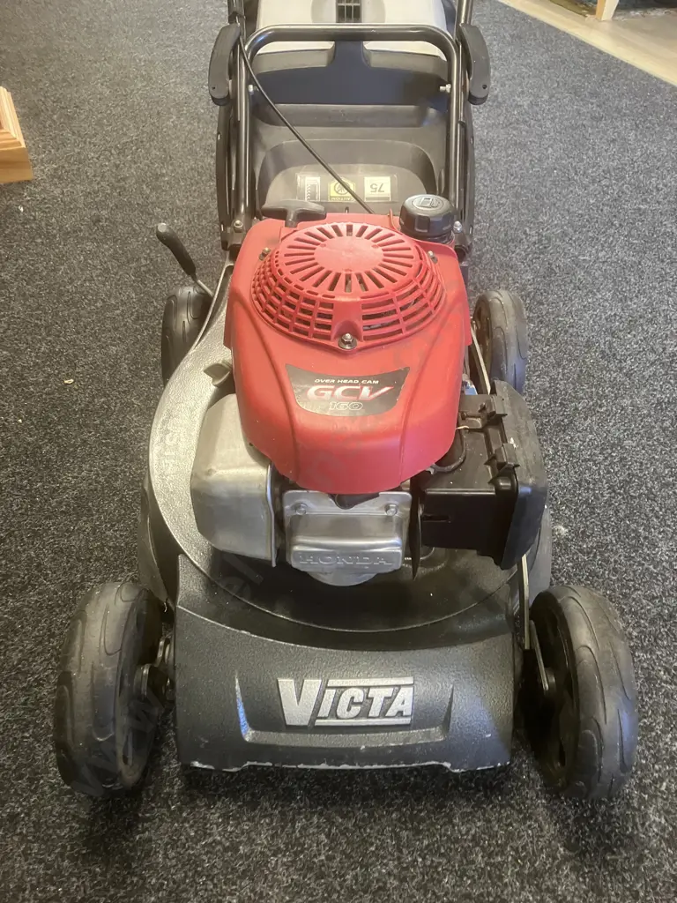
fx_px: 730
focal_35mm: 28
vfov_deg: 63.4
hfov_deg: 49.7
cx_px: 338
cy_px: 452
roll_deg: -1.7
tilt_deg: -42.1
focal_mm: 3.99
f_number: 1.8
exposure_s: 1/25
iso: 400
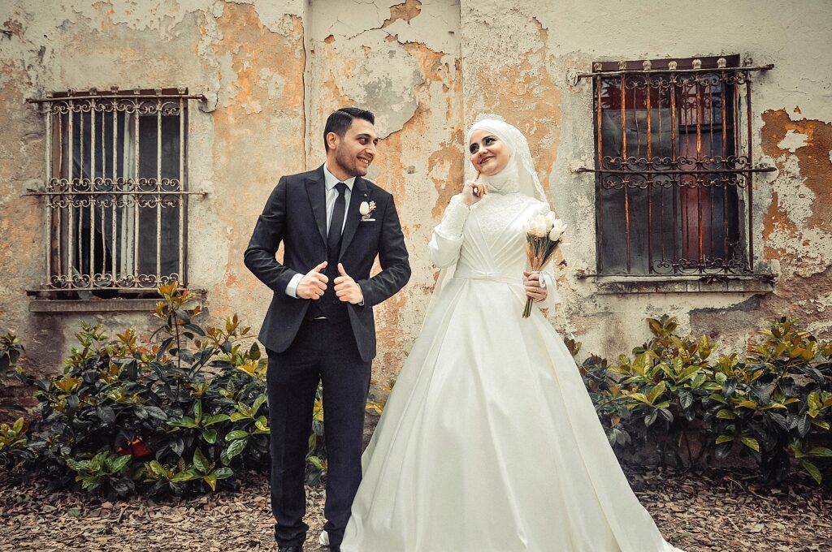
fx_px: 762
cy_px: 276
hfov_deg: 57.3
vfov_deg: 39.9
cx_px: 416
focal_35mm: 33
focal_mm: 22
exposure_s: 1/160
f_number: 6.3
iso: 500
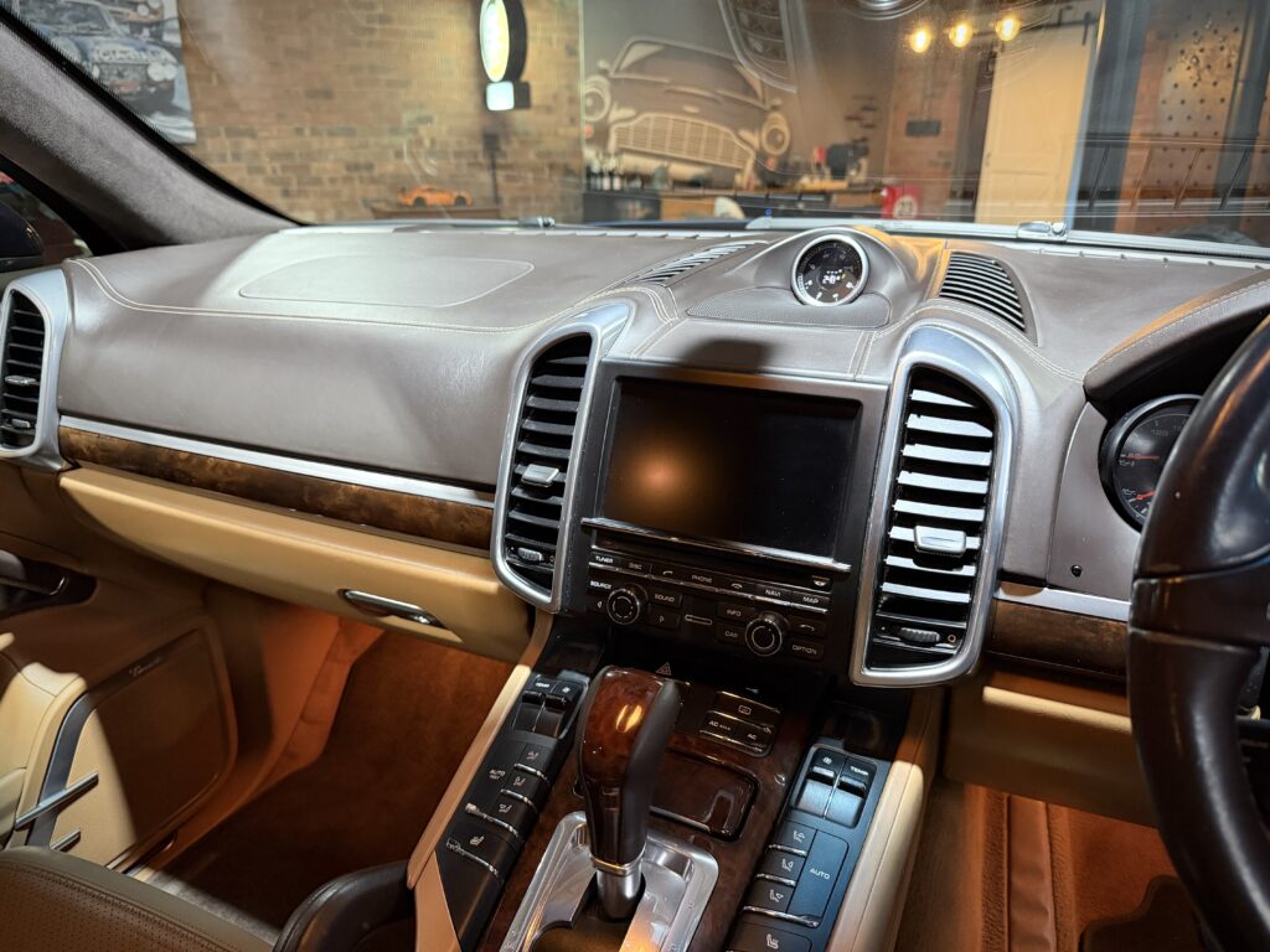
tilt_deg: -20.6
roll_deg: -0.3
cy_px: 476
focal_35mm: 24
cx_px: 635
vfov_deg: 56.8
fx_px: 881
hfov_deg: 71.6
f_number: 1.78
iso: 640
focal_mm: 6.76
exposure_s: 1/33
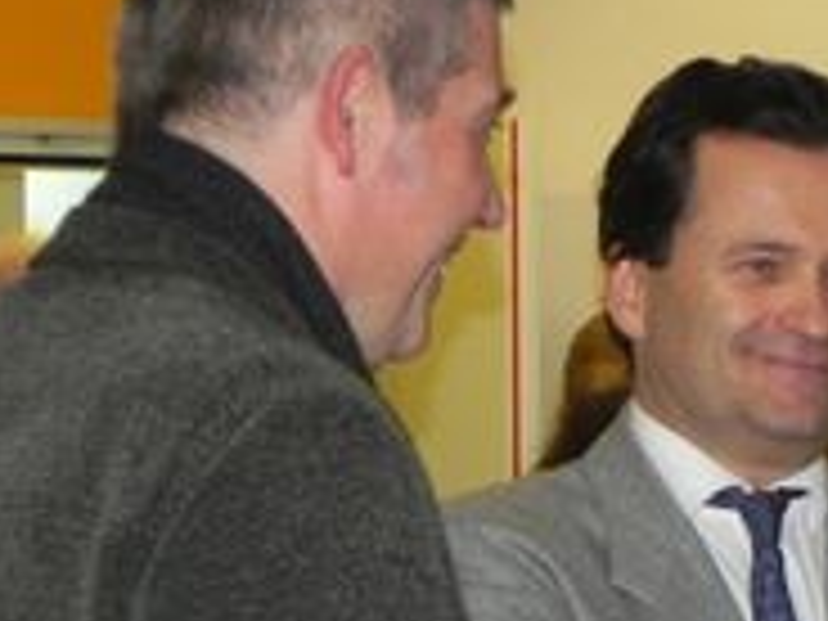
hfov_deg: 8.4
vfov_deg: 6.3
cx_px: 770
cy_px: 693
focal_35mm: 236
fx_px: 5645
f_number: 4
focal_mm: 15.1
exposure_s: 1/30
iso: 248
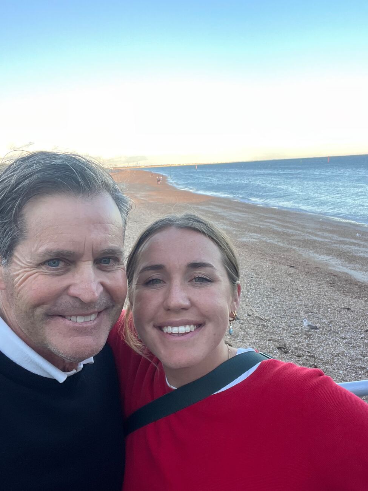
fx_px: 425
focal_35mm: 30
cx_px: 184
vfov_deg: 60.0
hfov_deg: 46.8
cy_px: 246
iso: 80
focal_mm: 2.71
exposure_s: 1/121
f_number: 2.2
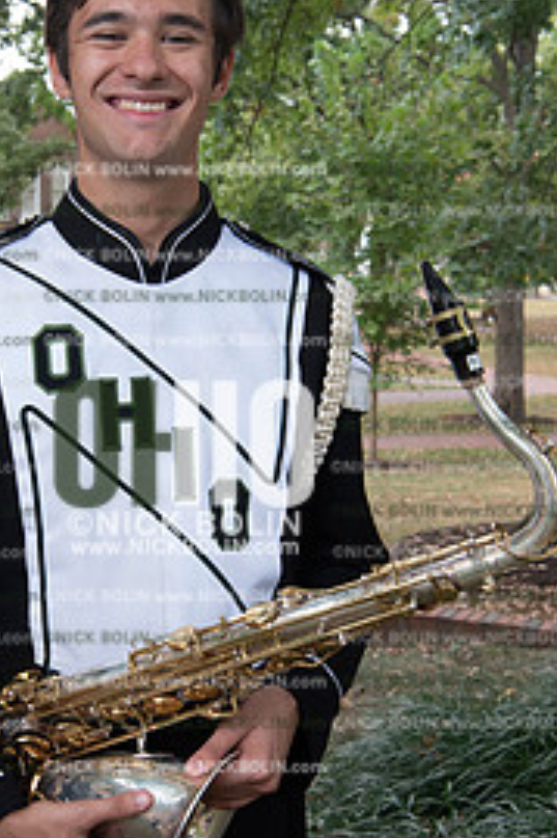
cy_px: 467
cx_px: 184
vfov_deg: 30.1
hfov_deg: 20.2
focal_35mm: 67
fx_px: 1557
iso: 800
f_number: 8
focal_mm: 40
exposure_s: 1/100
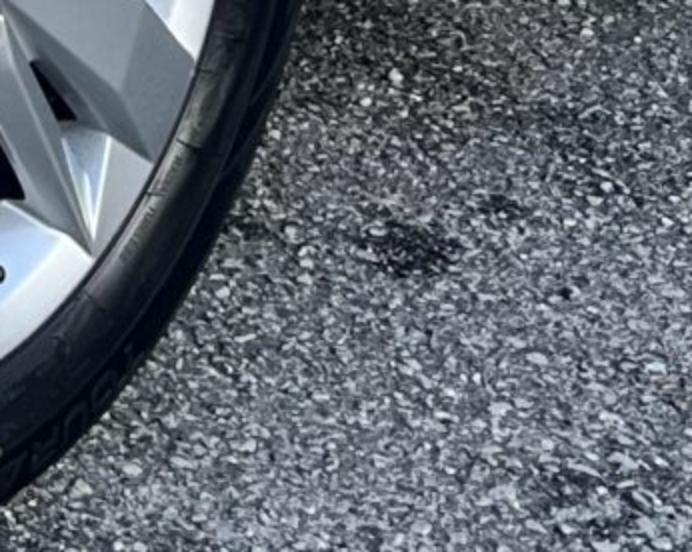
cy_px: -678
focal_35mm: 188
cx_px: -470
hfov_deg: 9.8
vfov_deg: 7.7
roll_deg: -0.6
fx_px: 3846
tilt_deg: -7.8
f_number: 1.6
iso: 50
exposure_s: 1/1776
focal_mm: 5.1
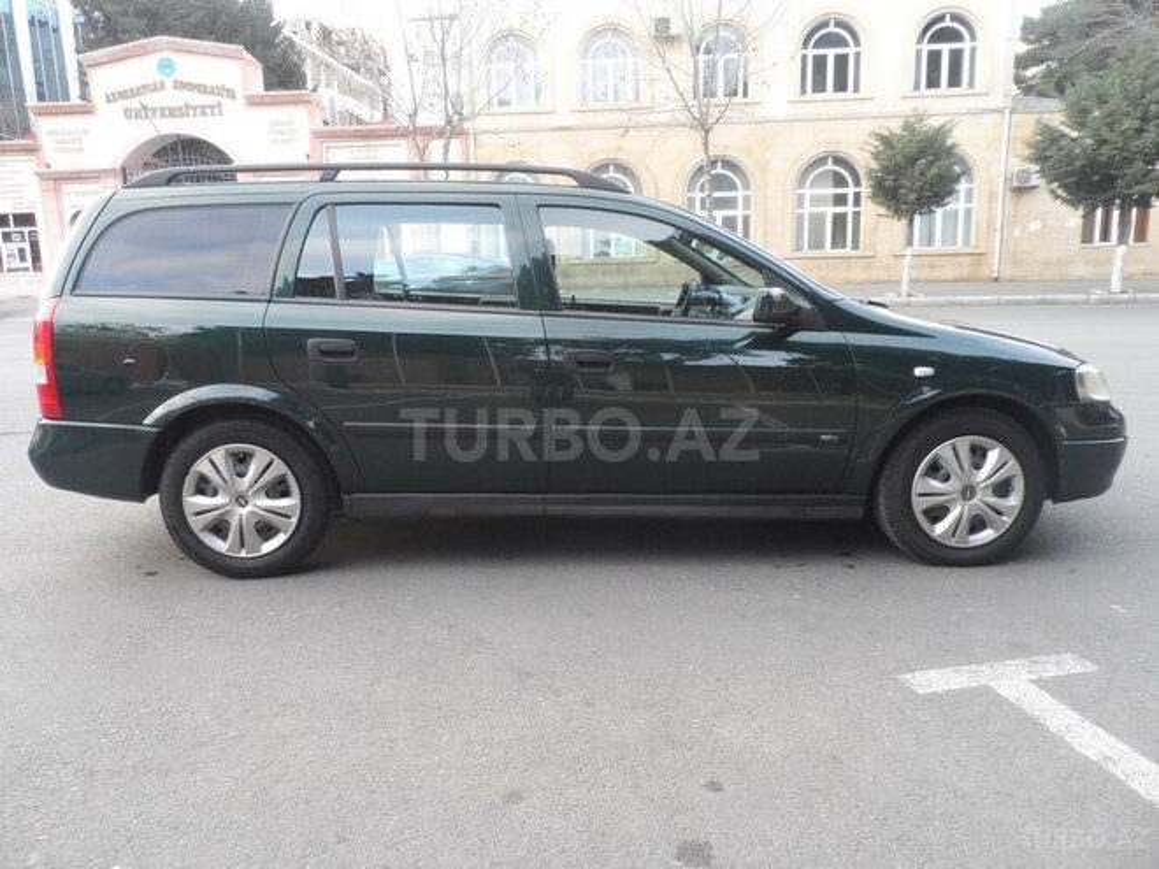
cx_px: 580
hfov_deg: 71.6
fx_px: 804
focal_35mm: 24
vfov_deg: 56.8
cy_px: 434
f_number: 3.2
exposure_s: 1/30
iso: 100
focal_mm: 4
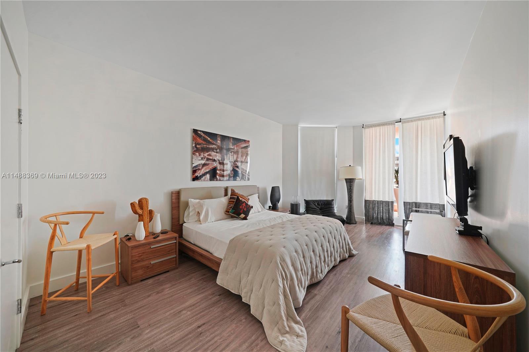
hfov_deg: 112.6
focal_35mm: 12
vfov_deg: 90.0
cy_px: 176
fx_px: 176
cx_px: 264
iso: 100
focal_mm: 12
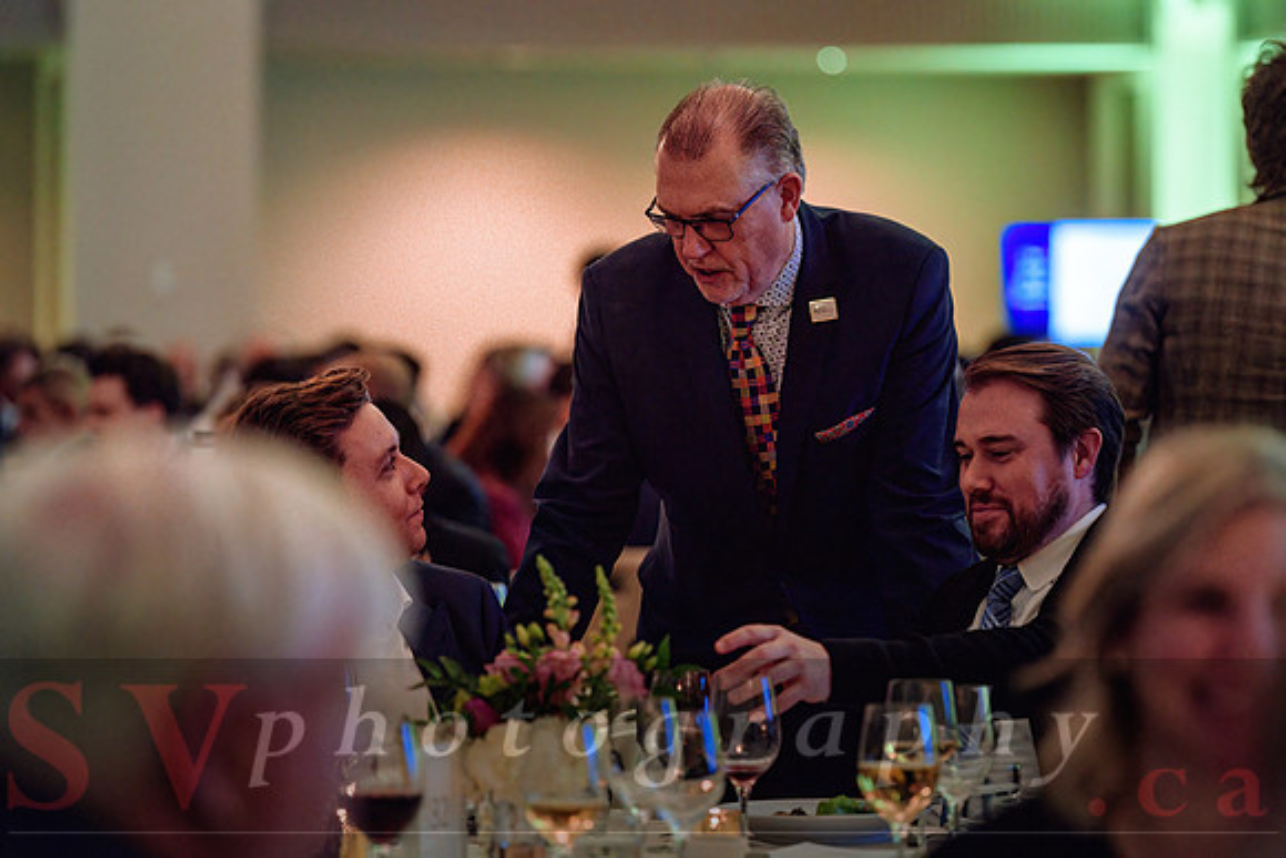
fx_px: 5785
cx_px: 694
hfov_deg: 12.7
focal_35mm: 162
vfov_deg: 8.5
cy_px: 395
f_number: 2.8
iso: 3200
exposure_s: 1/160
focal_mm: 150
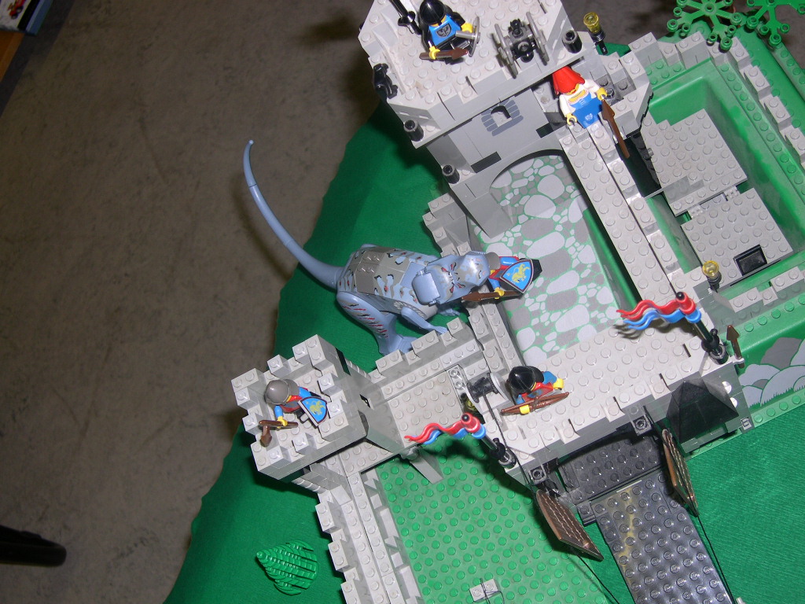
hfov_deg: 44.8
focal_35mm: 42
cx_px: 402
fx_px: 977
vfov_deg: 34.3
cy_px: 302
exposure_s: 1/60
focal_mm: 9
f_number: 2.9
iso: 100
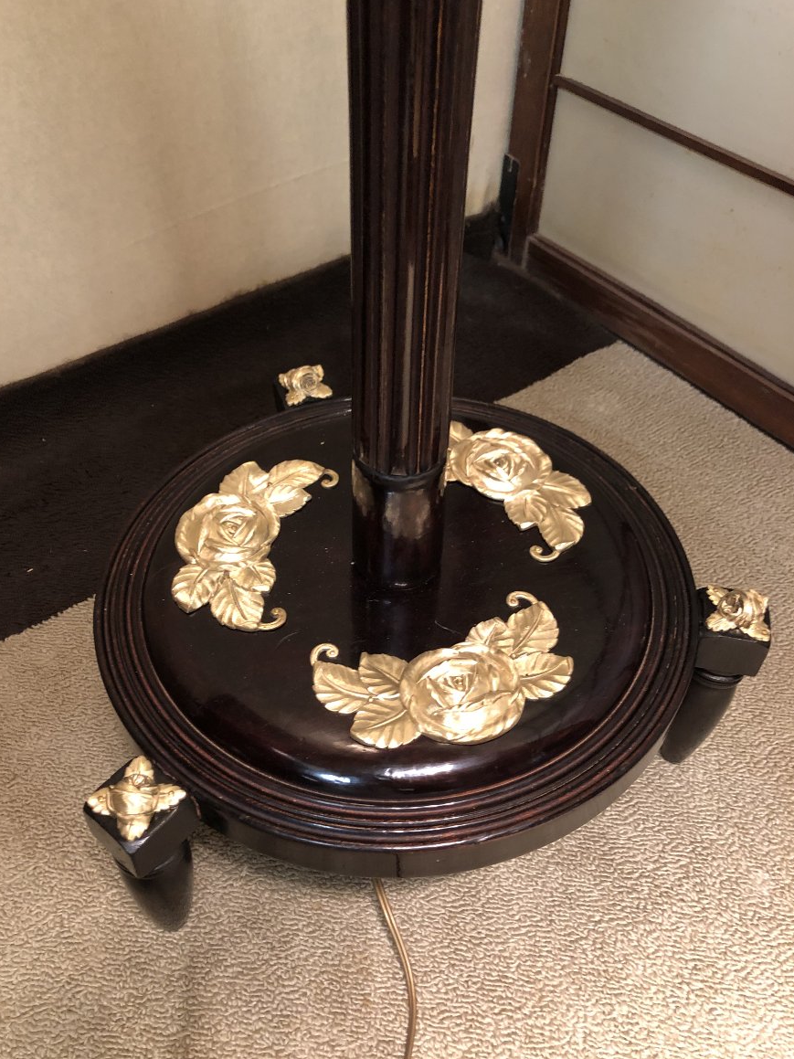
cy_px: 541
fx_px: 887
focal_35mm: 29
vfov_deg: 61.7
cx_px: 386
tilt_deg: -46.2
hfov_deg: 48.2
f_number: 1.8
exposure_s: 1/11
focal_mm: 3.99
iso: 100
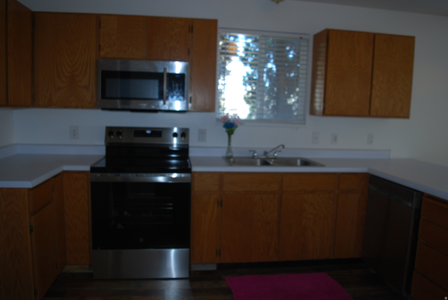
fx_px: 336
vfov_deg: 48.1
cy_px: 150
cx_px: 224
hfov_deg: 67.3
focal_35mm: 27
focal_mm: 18
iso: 200
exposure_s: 1/60
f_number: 3.5
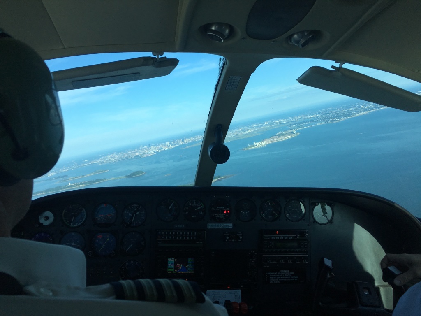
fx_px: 353
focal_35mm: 29
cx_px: 210
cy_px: 158
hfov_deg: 61.7
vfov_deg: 48.2
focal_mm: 4.15
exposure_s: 1/1709
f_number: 2.2
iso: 25
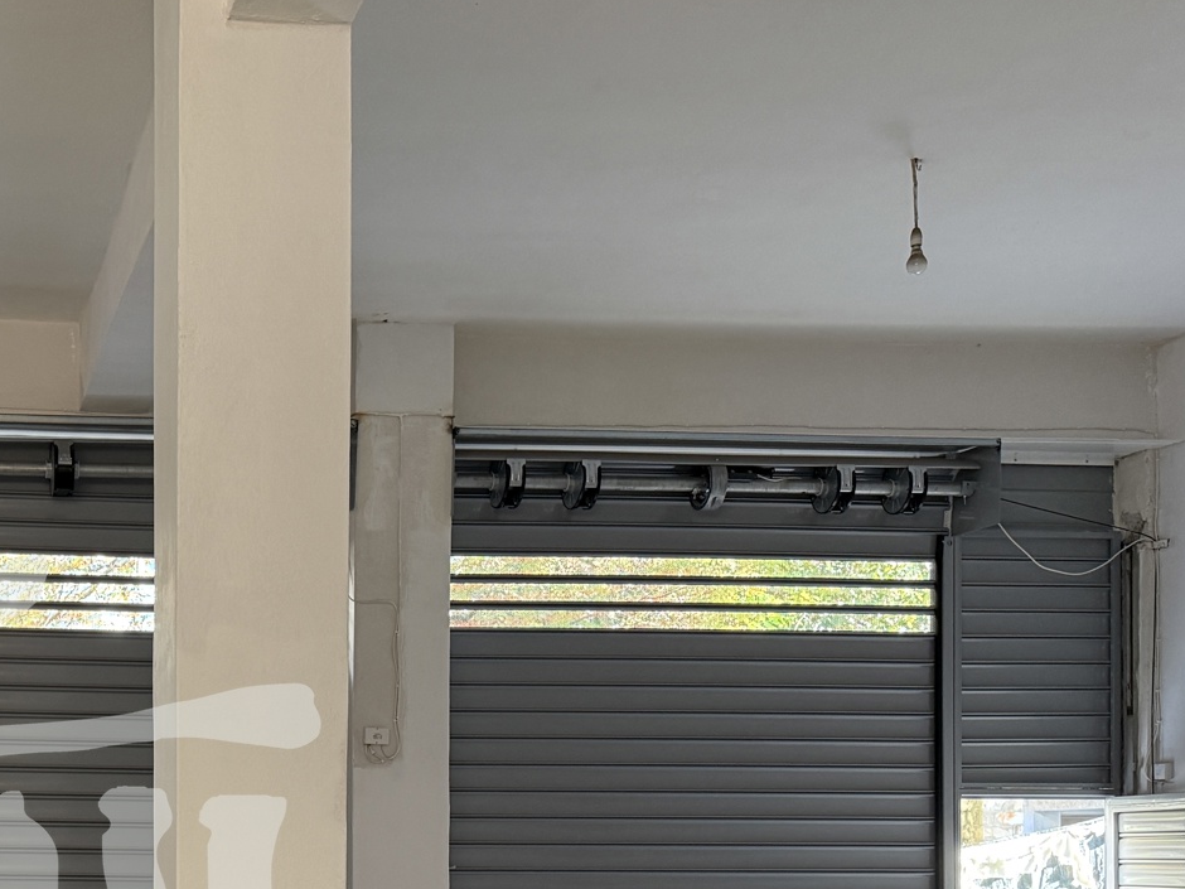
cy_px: 850
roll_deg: -0.1
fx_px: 1677
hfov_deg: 35.8
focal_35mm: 49
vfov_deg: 28.2
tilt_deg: +1.4
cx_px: 48
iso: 320
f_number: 1.78
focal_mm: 6.76
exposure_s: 1/60
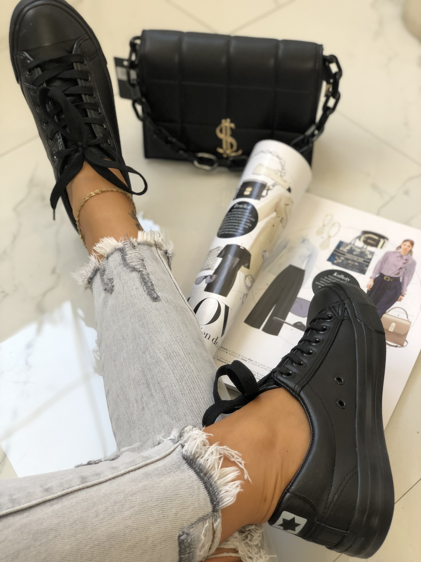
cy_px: 281
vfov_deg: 36.8
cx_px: 210
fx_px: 843
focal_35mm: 52
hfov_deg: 28.0
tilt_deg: -49.4
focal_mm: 6
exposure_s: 1/50
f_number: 2.4
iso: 50
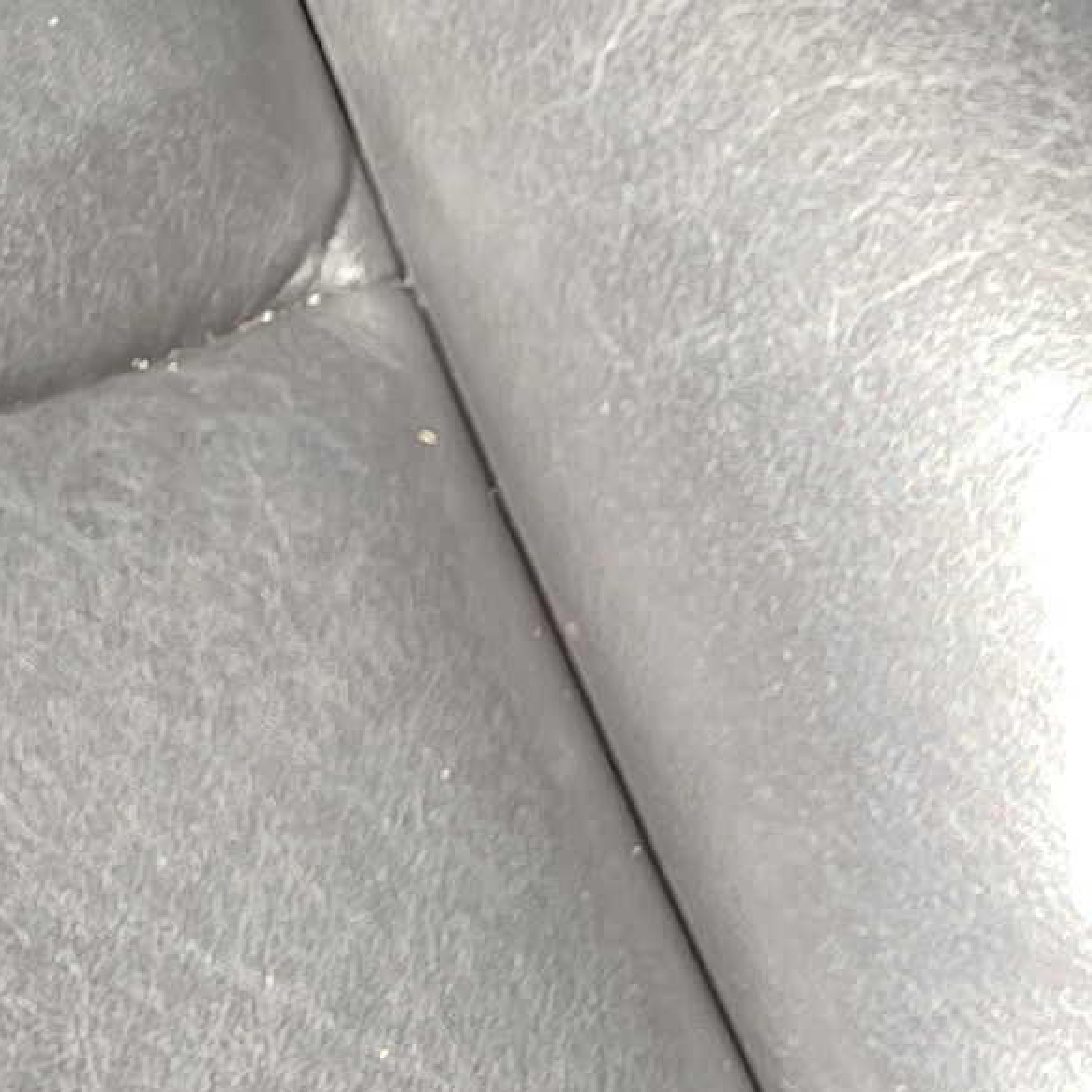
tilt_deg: -32.9
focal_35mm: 158
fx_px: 5639
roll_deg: -1.1
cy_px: -1536
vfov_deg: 9.8
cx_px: -1498
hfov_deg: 9.8
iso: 32
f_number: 1.6
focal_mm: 4.2
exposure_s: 1/249
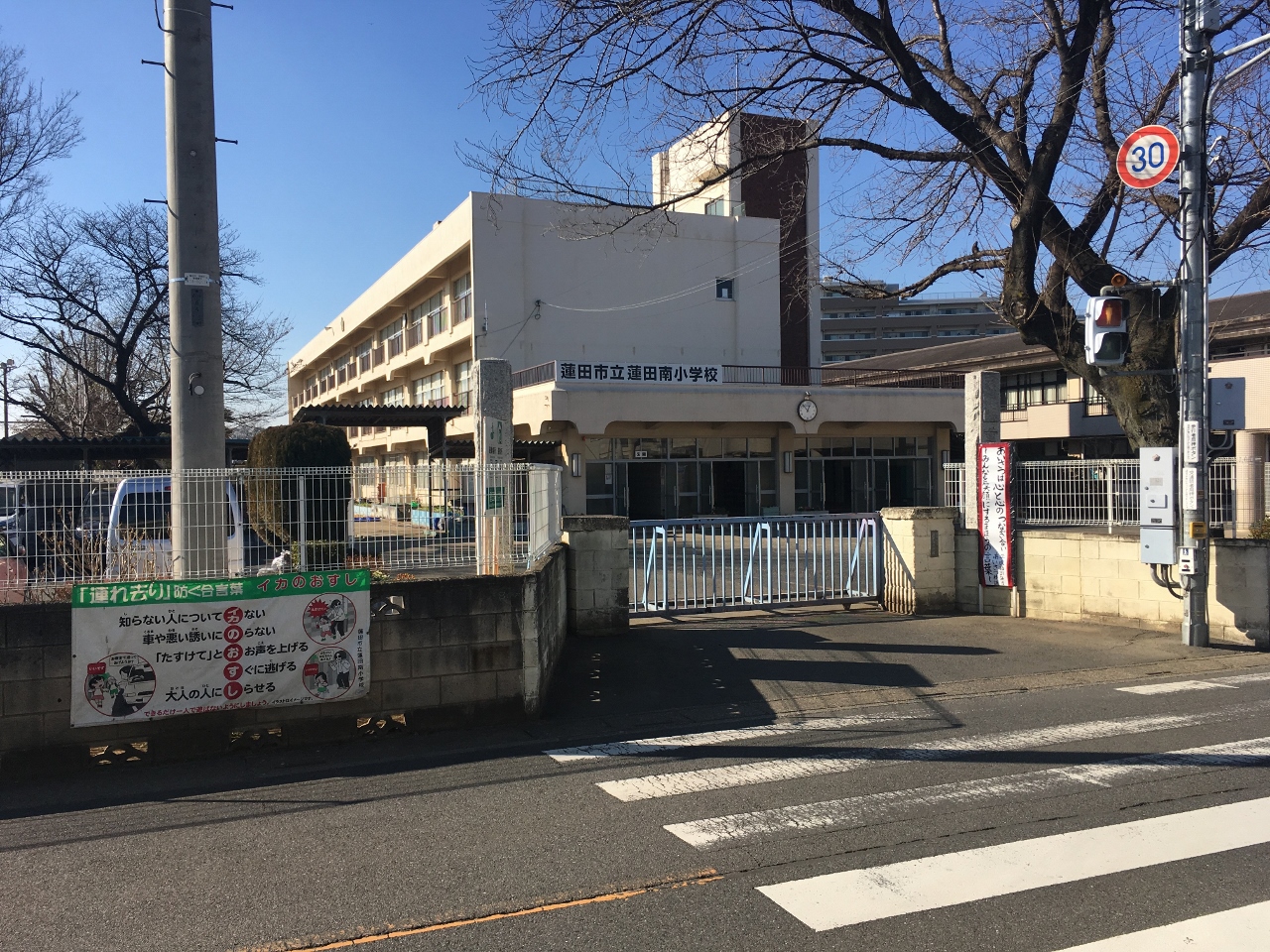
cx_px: 635
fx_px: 1064
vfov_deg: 48.2
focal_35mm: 29
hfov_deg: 61.7
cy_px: 476
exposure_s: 1/1538
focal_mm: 4.15
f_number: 2.2
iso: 25
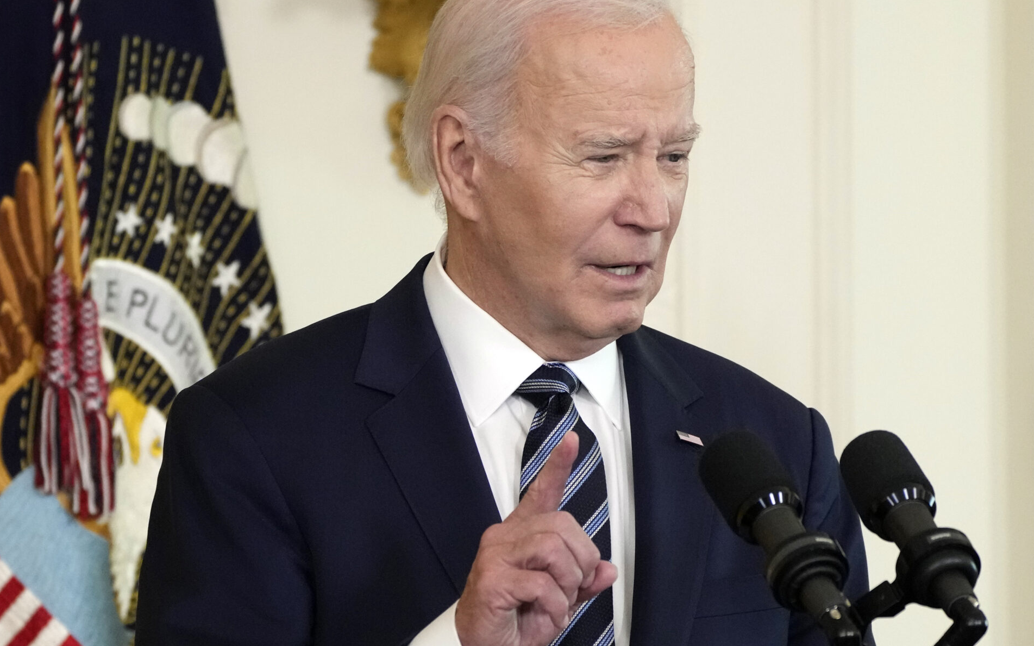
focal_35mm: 388
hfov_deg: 5.4
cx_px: 393
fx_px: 10933
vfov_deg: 3.4
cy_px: 405
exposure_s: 1/200
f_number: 5.6
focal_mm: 189
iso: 4000
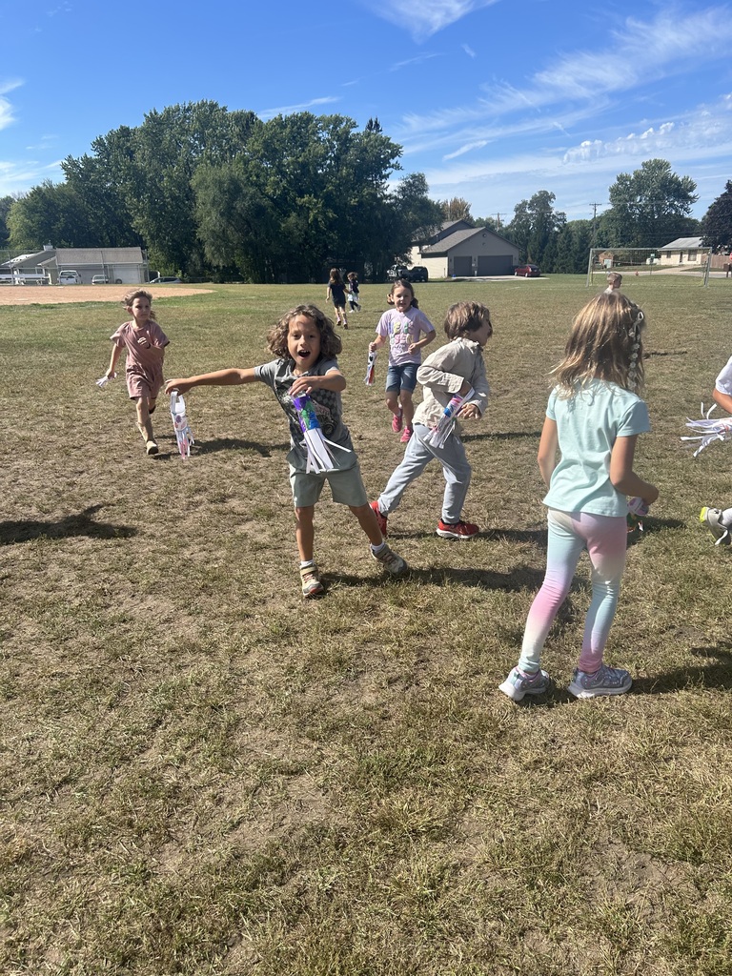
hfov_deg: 53.1
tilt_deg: -18.1
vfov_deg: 67.3
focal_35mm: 26
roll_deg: -0.4
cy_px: 488
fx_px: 733
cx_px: 366
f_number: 1.5
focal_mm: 5.7
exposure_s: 1/2994
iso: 50
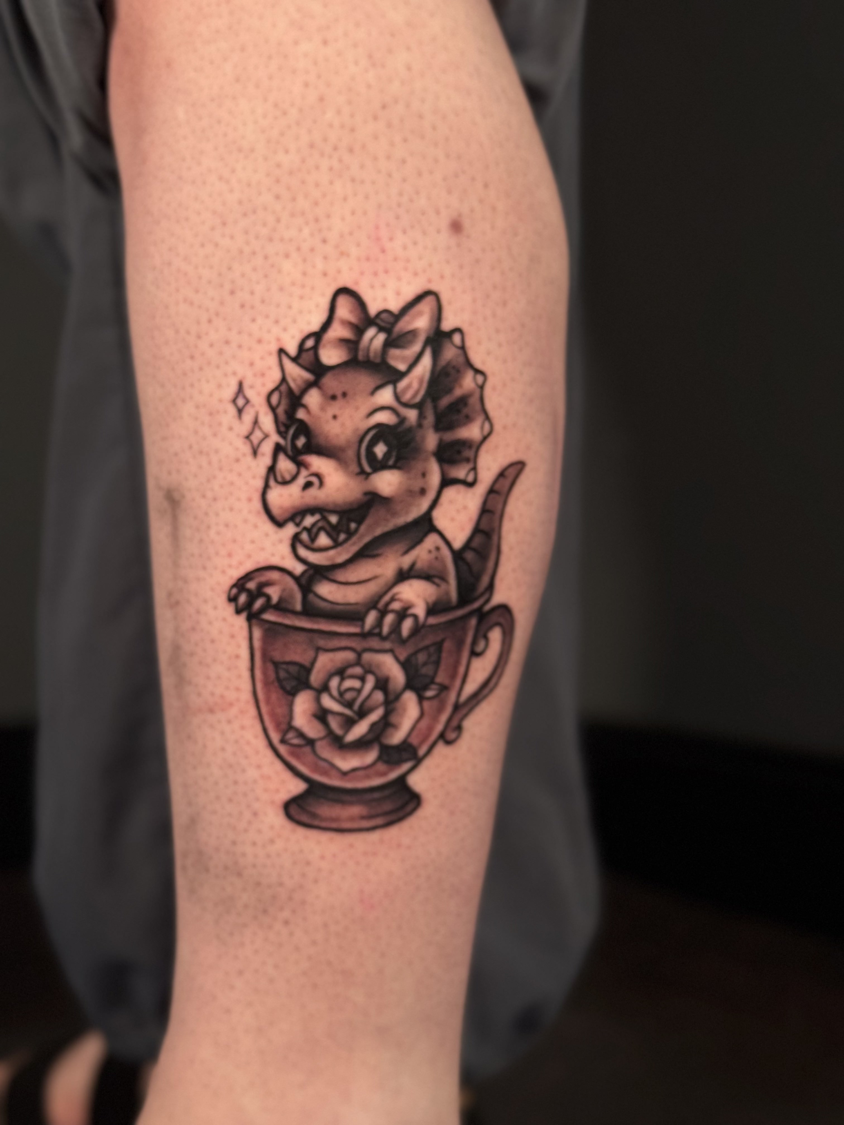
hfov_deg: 30.3
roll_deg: +1.0
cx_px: 422
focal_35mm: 48
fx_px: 1560
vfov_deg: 39.7
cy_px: 562
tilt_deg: -2.2
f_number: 1.78
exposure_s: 1/40
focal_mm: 6.76
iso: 500
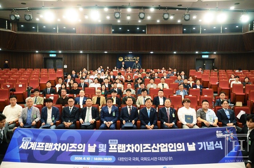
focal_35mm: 24
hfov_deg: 73.9
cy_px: 84
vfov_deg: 52.9
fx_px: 169
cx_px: 127
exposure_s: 1/160
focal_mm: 16
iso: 1600
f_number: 4
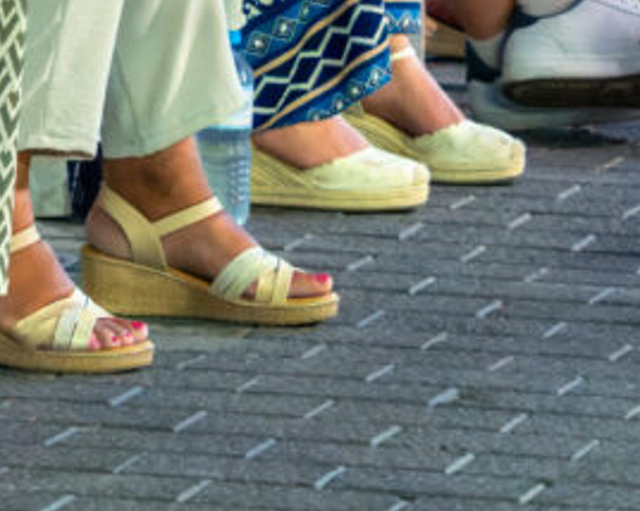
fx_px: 10316
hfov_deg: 3.5
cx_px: -423
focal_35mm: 545
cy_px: -349
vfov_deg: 2.8
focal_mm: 73
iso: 8000
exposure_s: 1/160
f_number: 2.8
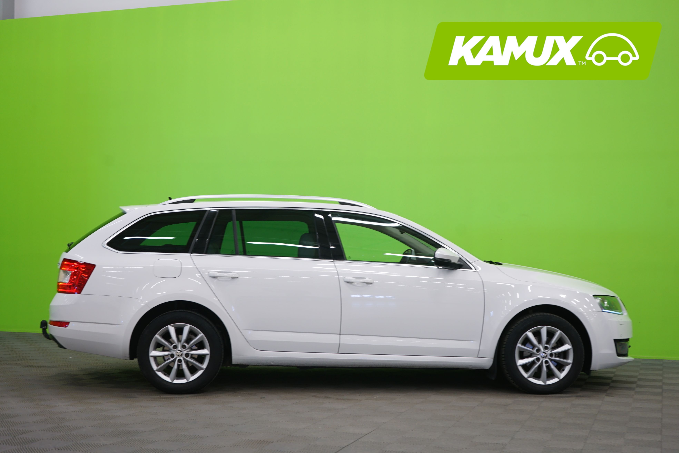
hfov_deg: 41.1
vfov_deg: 28.1
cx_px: 340
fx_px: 905
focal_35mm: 48
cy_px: 226
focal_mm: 48
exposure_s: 1/10
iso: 400
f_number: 5
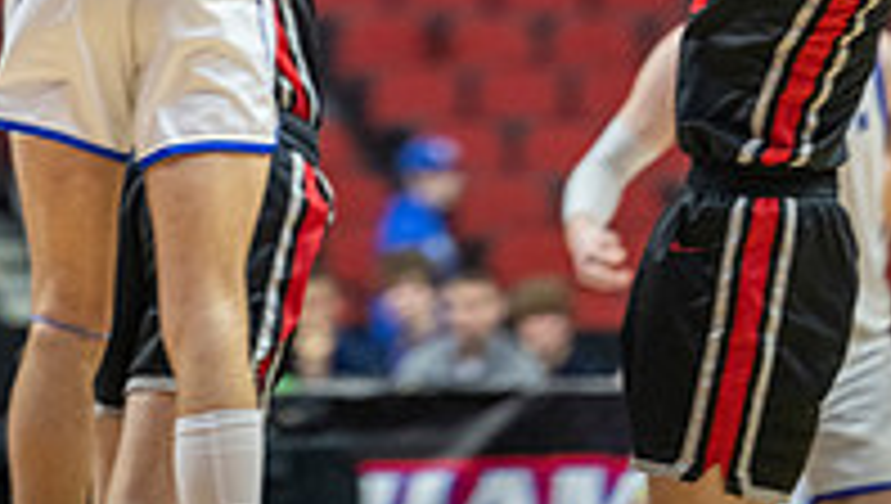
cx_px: 320
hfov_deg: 4.5
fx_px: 11237
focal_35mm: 475
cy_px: -472
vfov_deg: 2.6
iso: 2500
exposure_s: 1/640
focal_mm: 200
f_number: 2.8
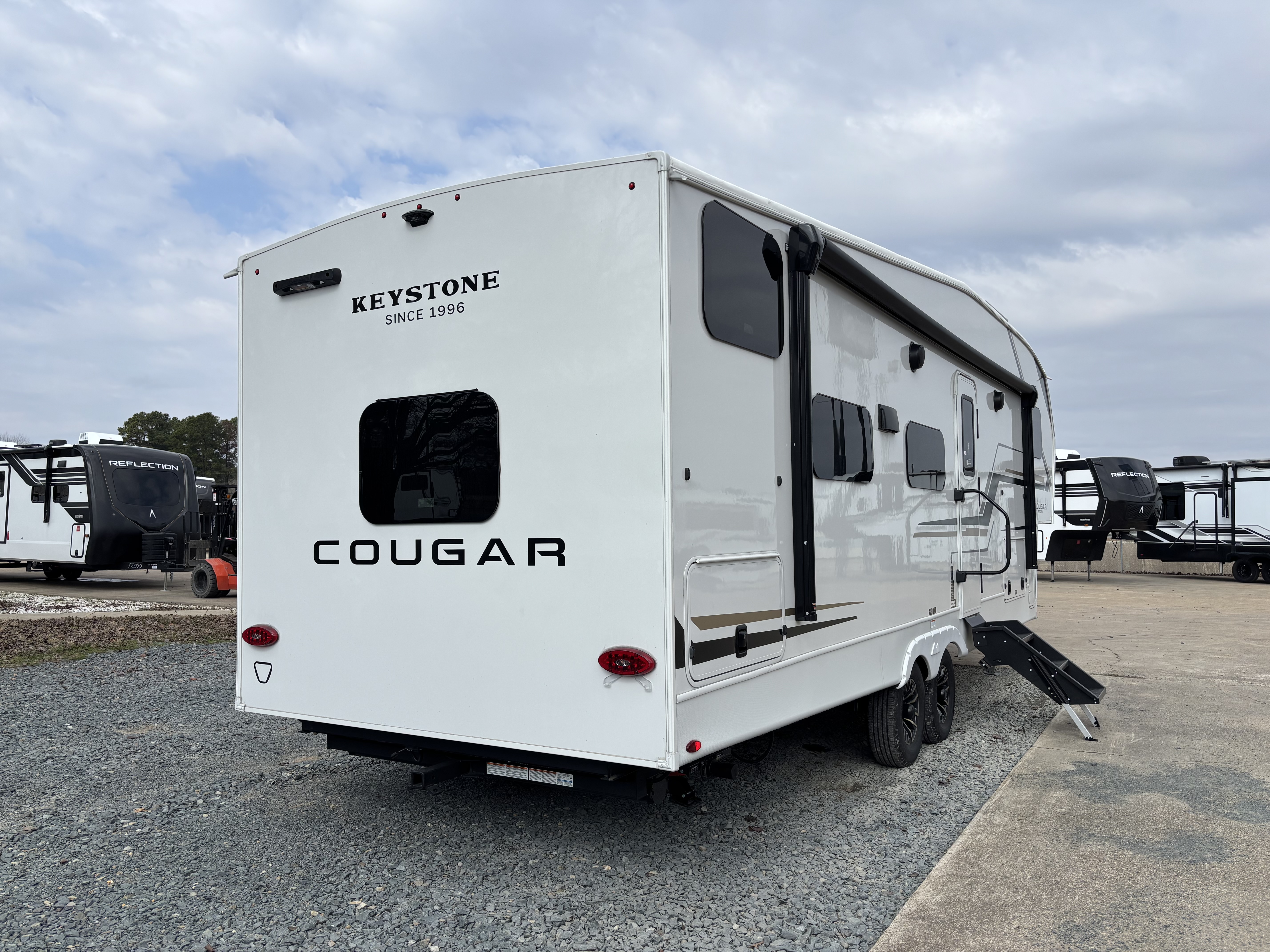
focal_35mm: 26
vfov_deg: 53.1
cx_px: 635
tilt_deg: +1.8
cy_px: 476
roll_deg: -0.5
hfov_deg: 67.3
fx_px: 954
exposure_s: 1/4854
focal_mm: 5.96
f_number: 1.6
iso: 50
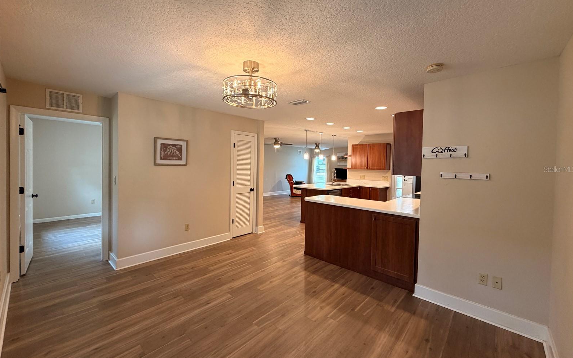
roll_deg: -1.1
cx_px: 288
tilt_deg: -0.9
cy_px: 169
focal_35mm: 15
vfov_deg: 74.7
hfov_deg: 101.5
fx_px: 234
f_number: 2.2
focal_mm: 2.22
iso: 200
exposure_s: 1/60
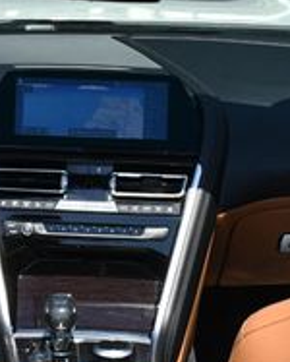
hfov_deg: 8.0
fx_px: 2067
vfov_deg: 10.0
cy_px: 120
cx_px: 62
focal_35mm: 193
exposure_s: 1/250
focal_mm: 30
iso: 125
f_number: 8
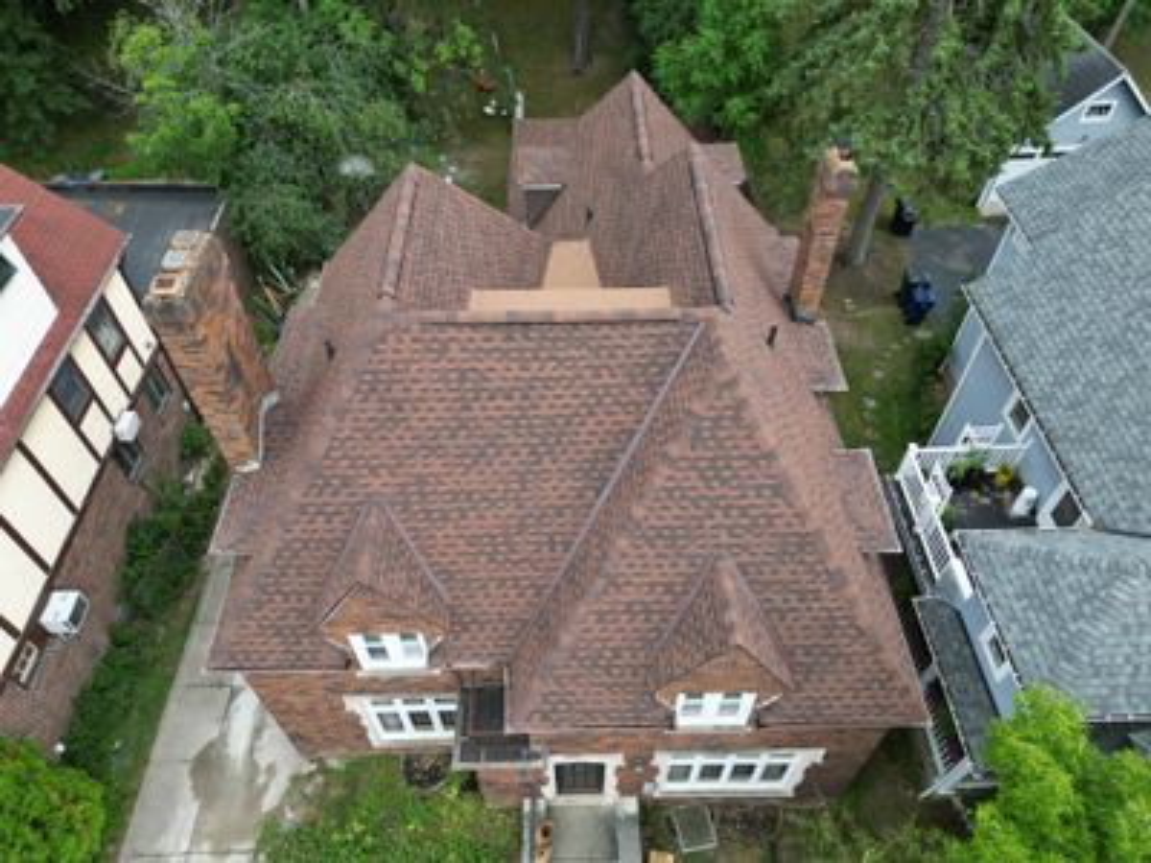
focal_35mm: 24
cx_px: 576
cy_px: 432
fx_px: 798
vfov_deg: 56.8
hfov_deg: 71.6
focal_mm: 6.72
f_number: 1.7
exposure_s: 1/250
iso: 120
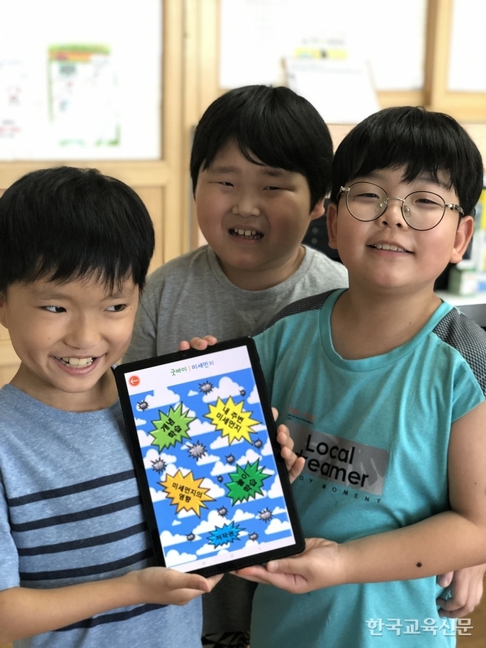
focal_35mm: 52
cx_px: 243
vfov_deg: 36.8
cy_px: 324
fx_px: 974
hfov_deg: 28.0
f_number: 2.4
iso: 125
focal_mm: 6
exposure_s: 1/60
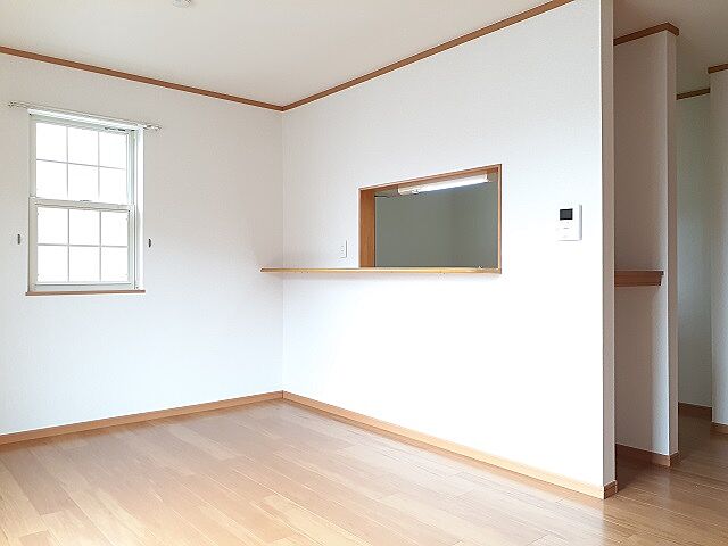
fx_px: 568
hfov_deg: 65.3
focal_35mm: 27
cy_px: 273
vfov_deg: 51.4
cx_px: 364
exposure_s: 1/50
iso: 100
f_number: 1.9
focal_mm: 3.6
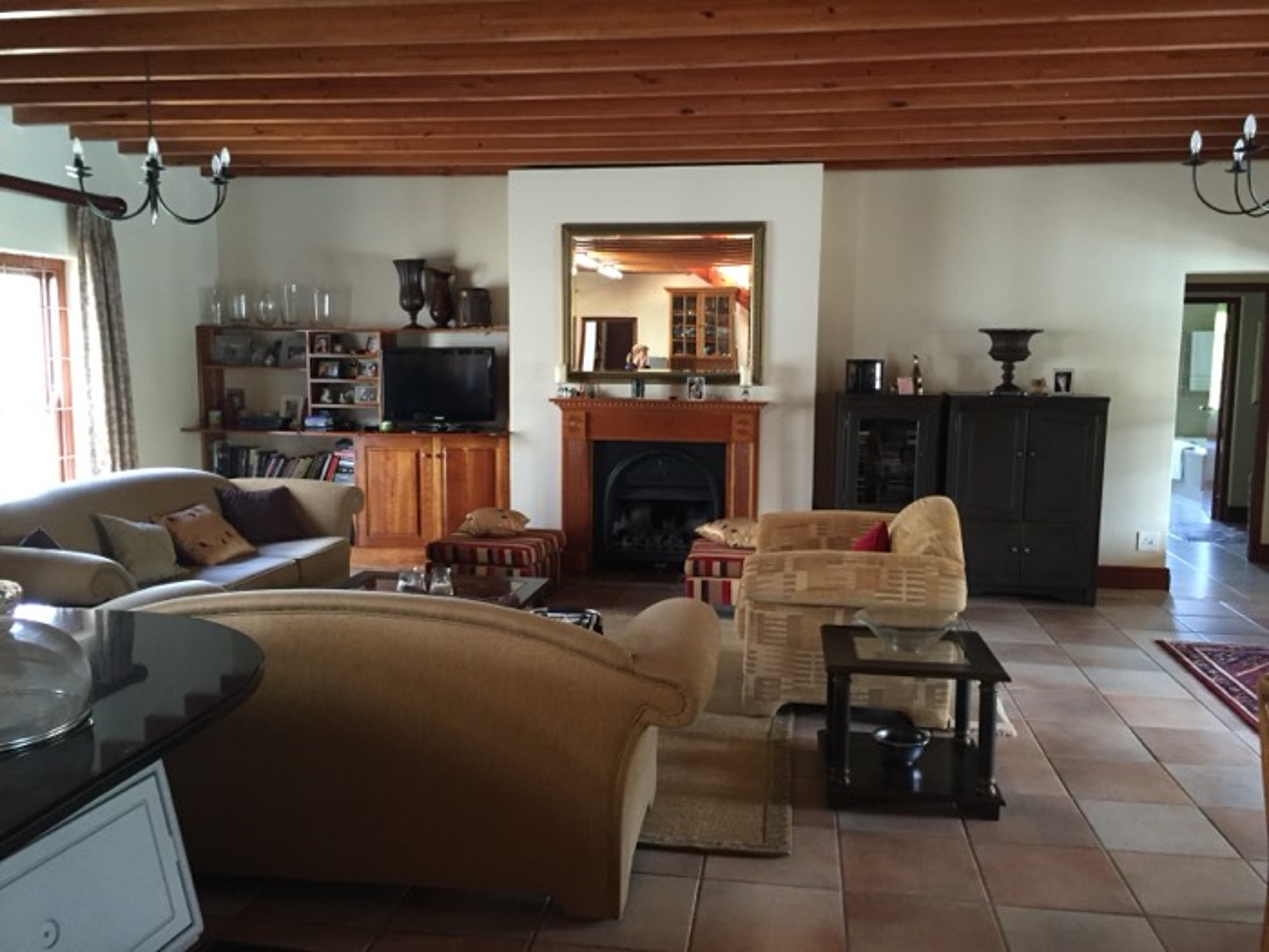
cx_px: 634
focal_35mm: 29
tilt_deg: -6.7
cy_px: 476
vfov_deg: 48.2
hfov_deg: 61.7
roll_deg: -0.6
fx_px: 1063
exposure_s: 1/20
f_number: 2.2
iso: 250
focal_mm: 4.15
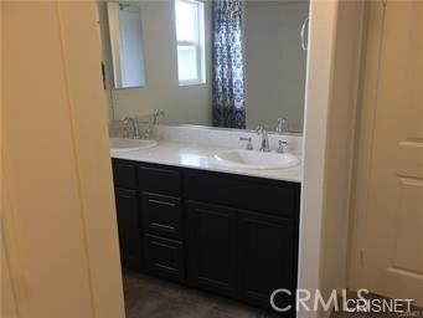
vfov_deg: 48.3
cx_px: 212
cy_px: 159
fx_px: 354
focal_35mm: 29
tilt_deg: -14.7
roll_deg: +0.4
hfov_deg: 61.6
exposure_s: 1/33
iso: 40
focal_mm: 4.15
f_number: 2.2
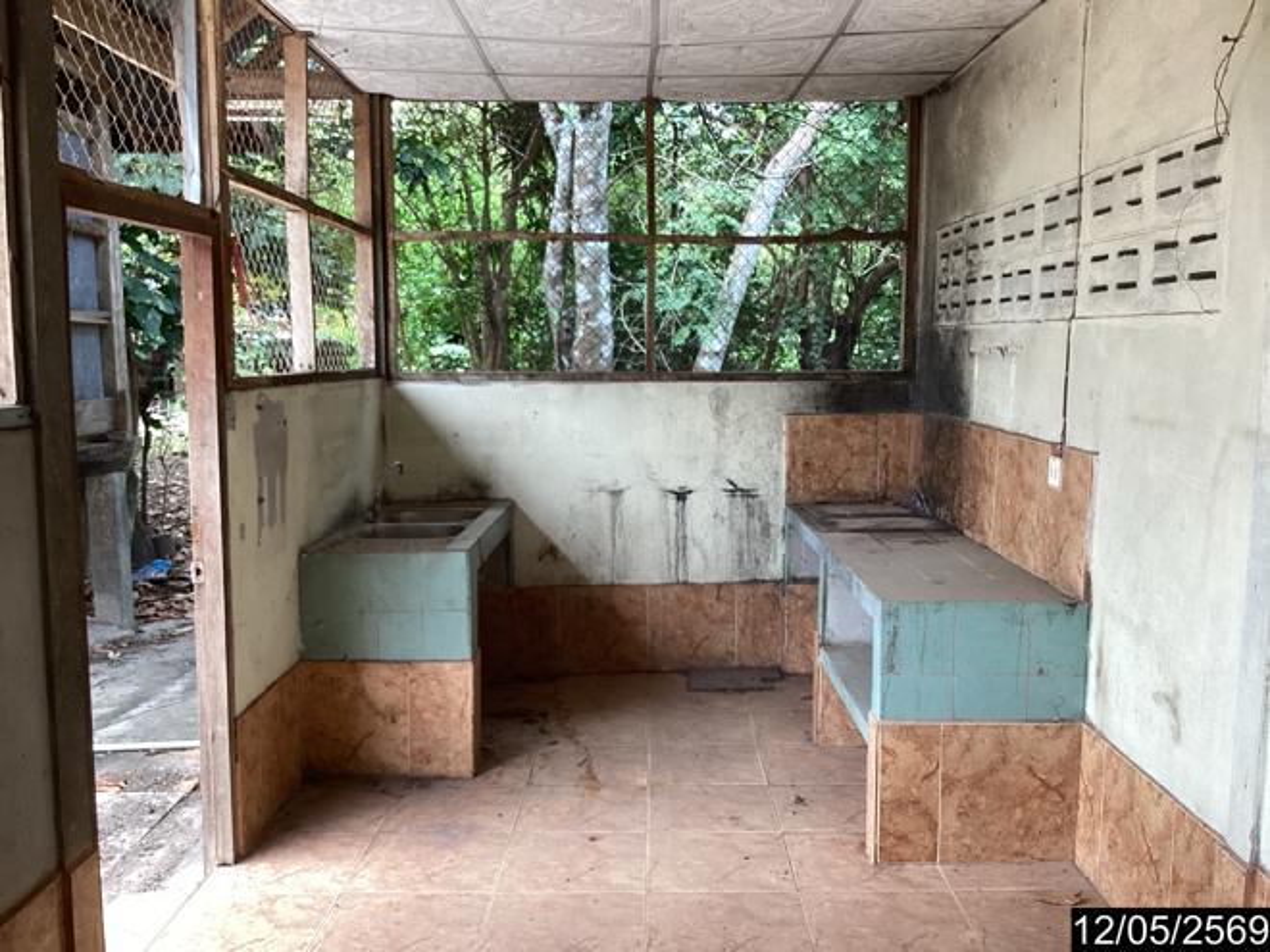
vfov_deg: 45.4
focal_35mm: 31
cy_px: 476
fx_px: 1137
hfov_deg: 58.4
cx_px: 635
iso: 64
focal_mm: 3.3
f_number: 2.4
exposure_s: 1/100
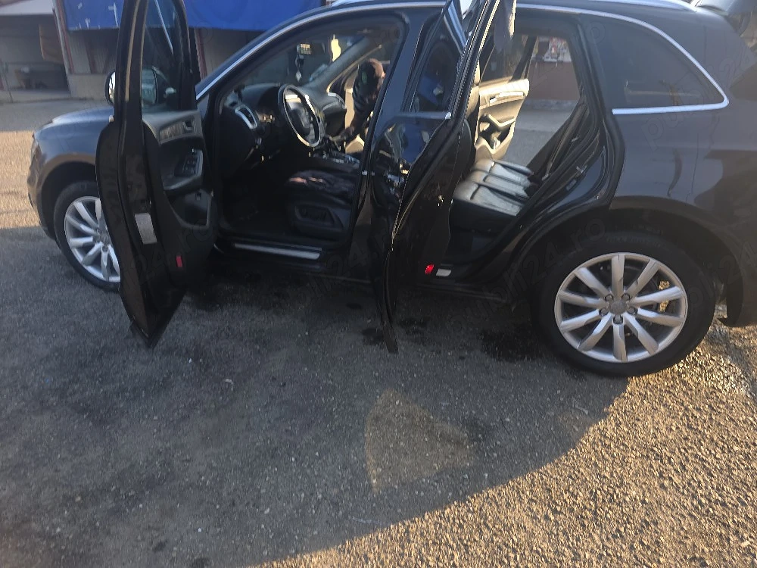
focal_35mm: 23
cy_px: 284
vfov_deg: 58.9
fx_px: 503
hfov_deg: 73.9
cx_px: 378
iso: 12
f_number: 1.7
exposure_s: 1/116
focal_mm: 6.3
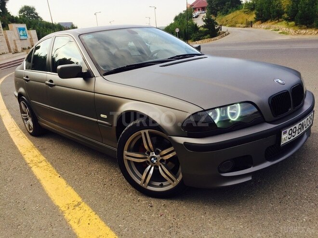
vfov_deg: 48.2
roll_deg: +6.0
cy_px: 119
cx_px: 159
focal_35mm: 29
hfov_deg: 61.7
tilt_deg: -19.3
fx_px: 266
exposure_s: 1/370
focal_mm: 4.15
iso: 32
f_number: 2.2
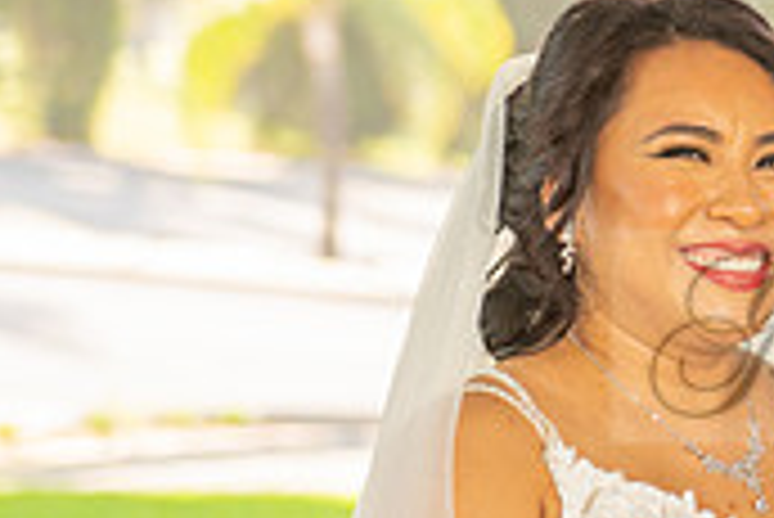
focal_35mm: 288
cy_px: 230
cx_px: 1119
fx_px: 6197
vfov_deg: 4.8
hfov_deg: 7.0
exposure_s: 1/200
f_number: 3.5
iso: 200
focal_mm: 70
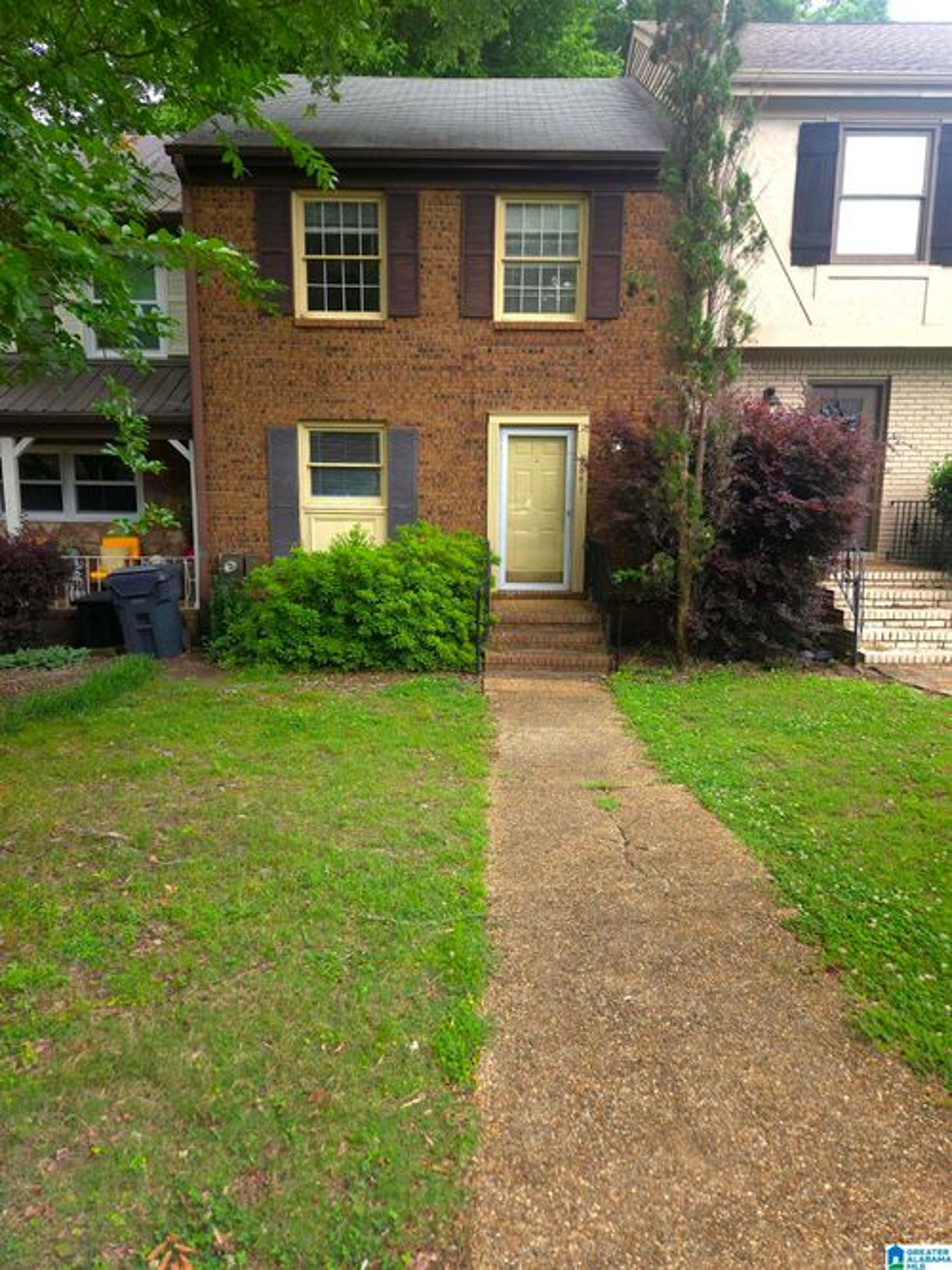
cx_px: 476
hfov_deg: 58.9
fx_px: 844
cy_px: 635
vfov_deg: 73.9
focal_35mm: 23
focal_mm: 5.4
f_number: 1.8
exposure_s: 1/133
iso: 50
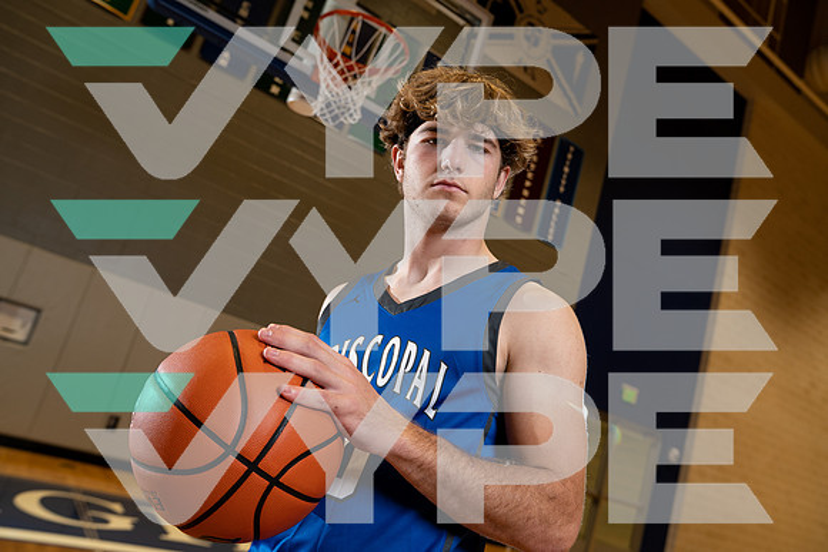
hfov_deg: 65.5
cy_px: 276
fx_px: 644
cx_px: 414
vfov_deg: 46.4
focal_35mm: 28
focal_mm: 28
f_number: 4
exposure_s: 1/125
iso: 400
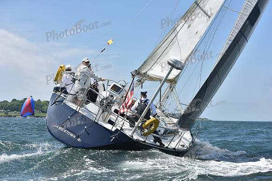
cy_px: 90
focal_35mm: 70
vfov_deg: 19.5
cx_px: 136
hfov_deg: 28.8
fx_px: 529
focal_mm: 70
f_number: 7.1
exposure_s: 1/1250
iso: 250
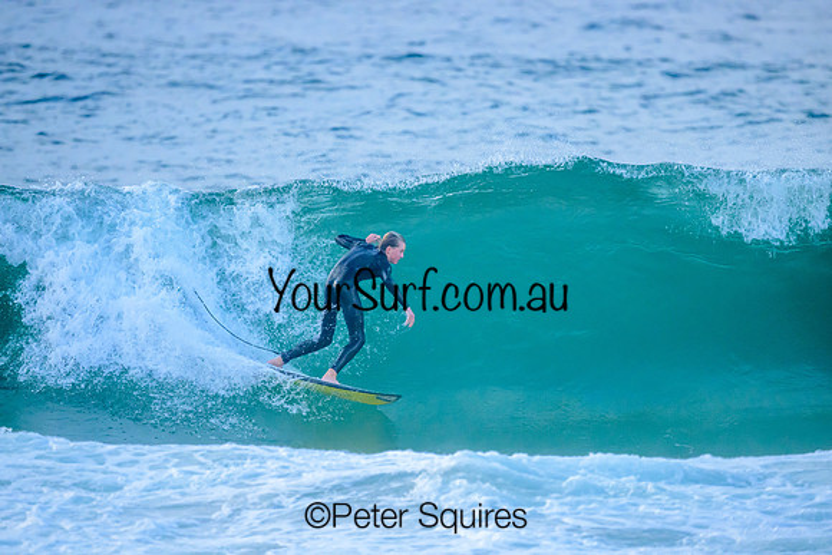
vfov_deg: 1.7
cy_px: 278
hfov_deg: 2.6
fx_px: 18492
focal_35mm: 800
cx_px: 416
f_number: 6.3
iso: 4000
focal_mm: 800
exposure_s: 1/2000
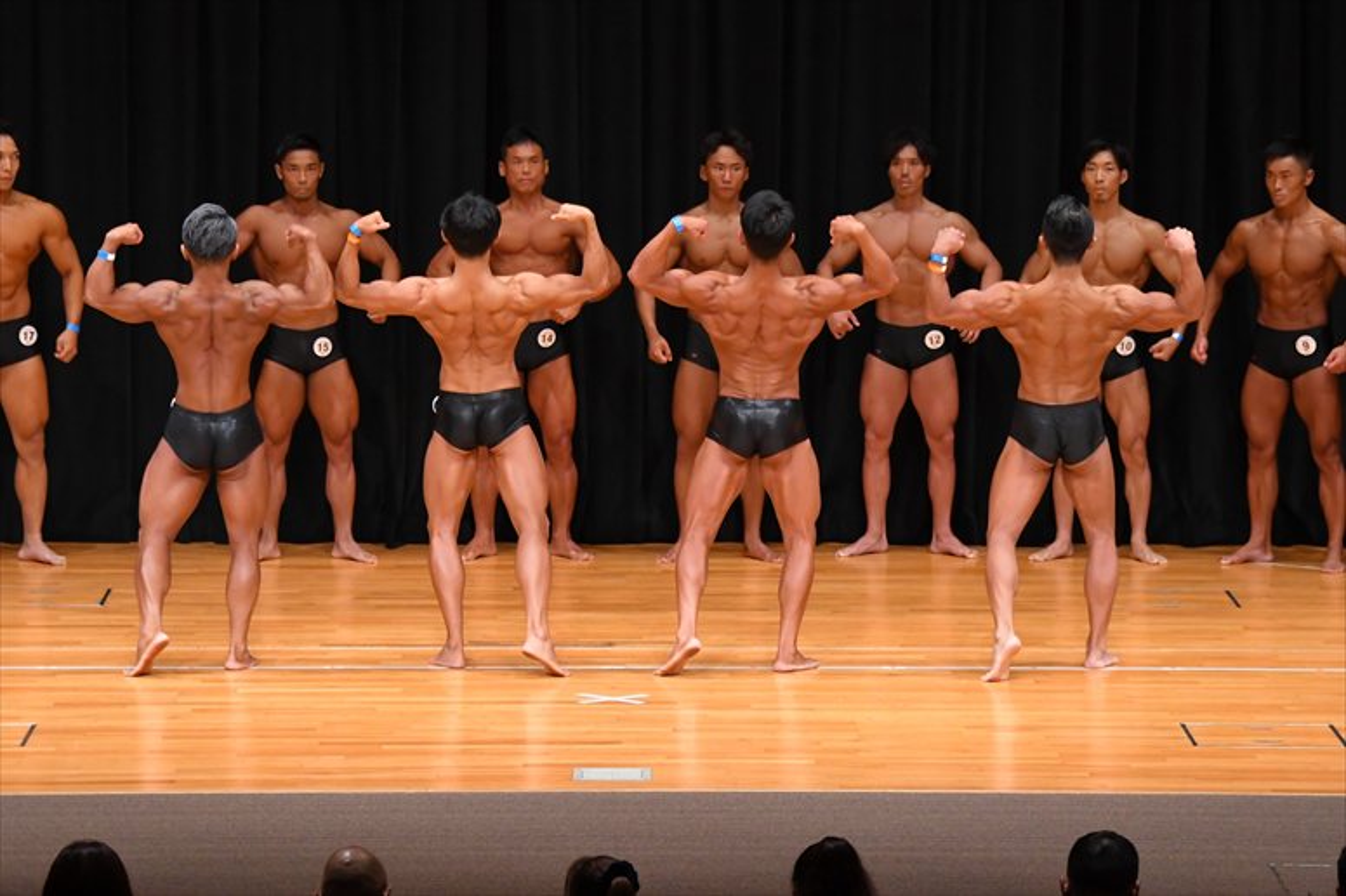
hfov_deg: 11.8
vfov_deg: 7.9
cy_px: 448
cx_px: 673
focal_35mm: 174
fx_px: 6503
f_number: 5.6
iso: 4000
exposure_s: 1/400
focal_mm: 116
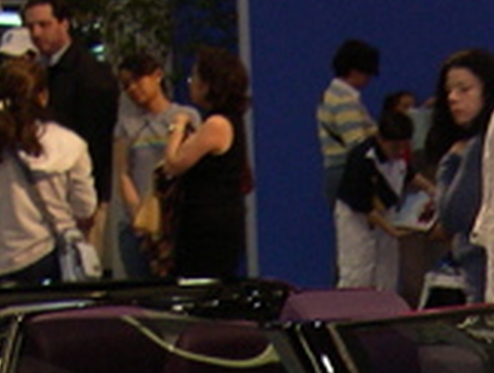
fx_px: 2660
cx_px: 773
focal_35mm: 186
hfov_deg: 10.2
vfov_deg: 7.5
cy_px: 864
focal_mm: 8
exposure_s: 1/60
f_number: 2.8
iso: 157
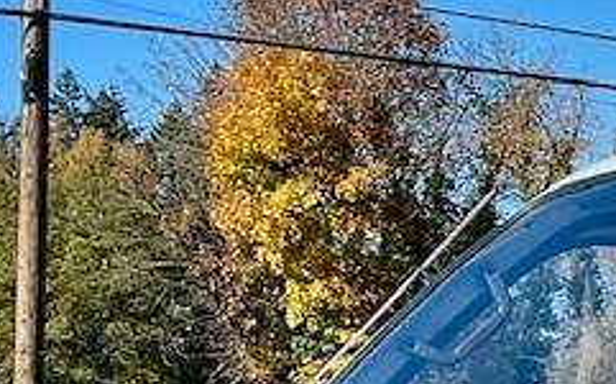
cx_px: 1291
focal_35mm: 141
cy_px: 489
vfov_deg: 9.1
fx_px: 2364
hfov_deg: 12.7
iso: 32
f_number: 1.6
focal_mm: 5.1
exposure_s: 1/3086
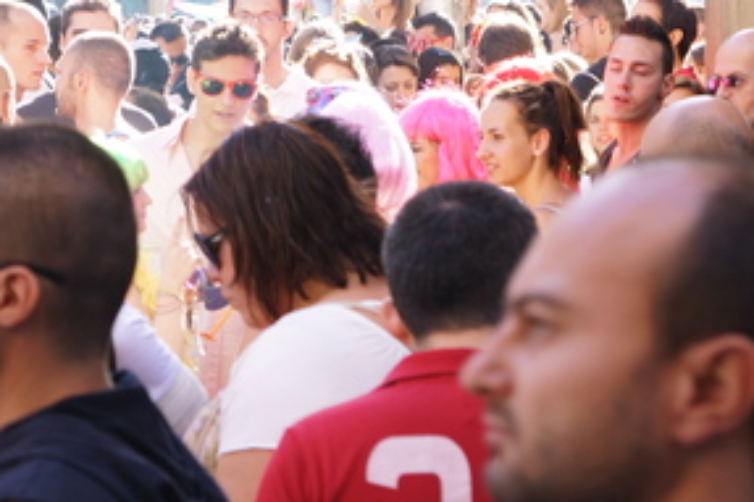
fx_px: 3791
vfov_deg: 7.5
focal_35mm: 181
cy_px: 5
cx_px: 168
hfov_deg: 11.3
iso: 200
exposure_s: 1/80
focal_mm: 55
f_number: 5.6
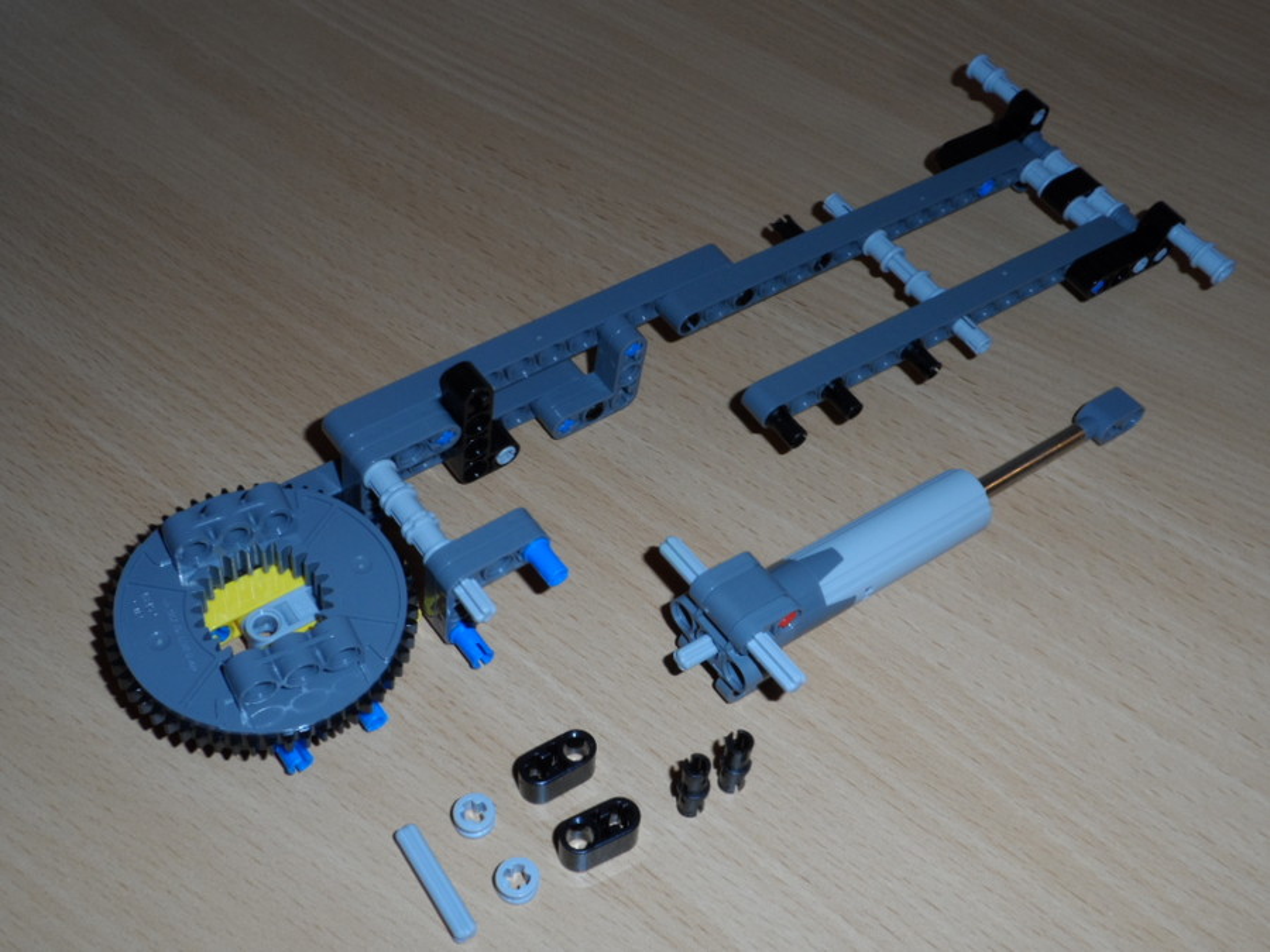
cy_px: 476
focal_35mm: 41
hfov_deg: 45.8
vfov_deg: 35.1
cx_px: 635
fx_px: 1504
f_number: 7.4
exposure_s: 1/15
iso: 100
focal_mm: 6.8
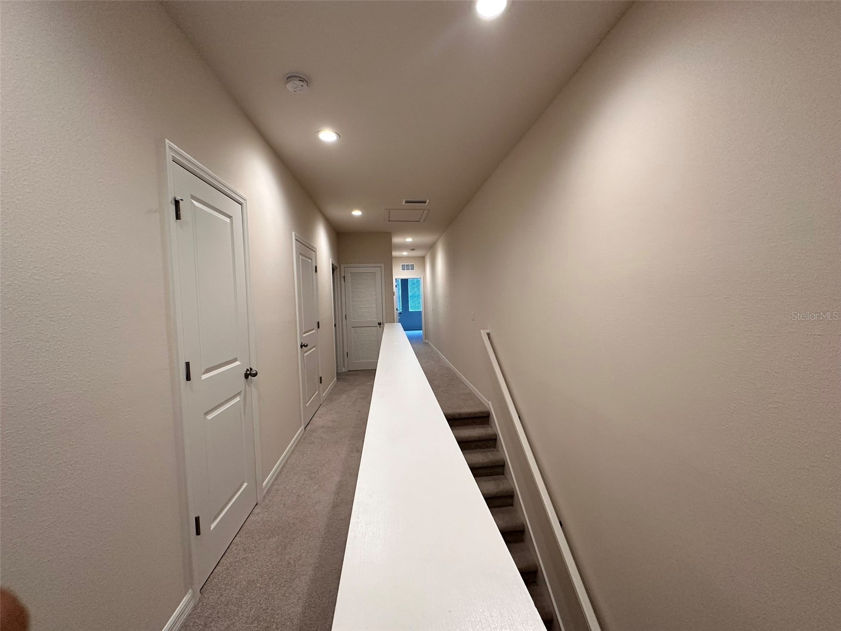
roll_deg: +1.9
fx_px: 340
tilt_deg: -2.5
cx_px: 420
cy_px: 316
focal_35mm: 14
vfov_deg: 85.7
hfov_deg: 102.1
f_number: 2.2
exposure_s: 1/120
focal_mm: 2.22
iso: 250
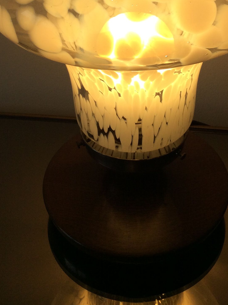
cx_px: 134
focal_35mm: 57
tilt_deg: -30.3
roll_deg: +1.8
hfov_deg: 25.6
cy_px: 43
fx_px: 502
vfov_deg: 32.5
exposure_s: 1/681
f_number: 2.4
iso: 32
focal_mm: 3.3
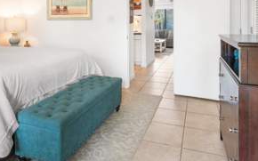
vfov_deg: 42.8
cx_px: 124
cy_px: 33
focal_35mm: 28
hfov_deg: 66.8
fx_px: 196
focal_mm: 16.5
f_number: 10
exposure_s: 1/15
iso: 1600
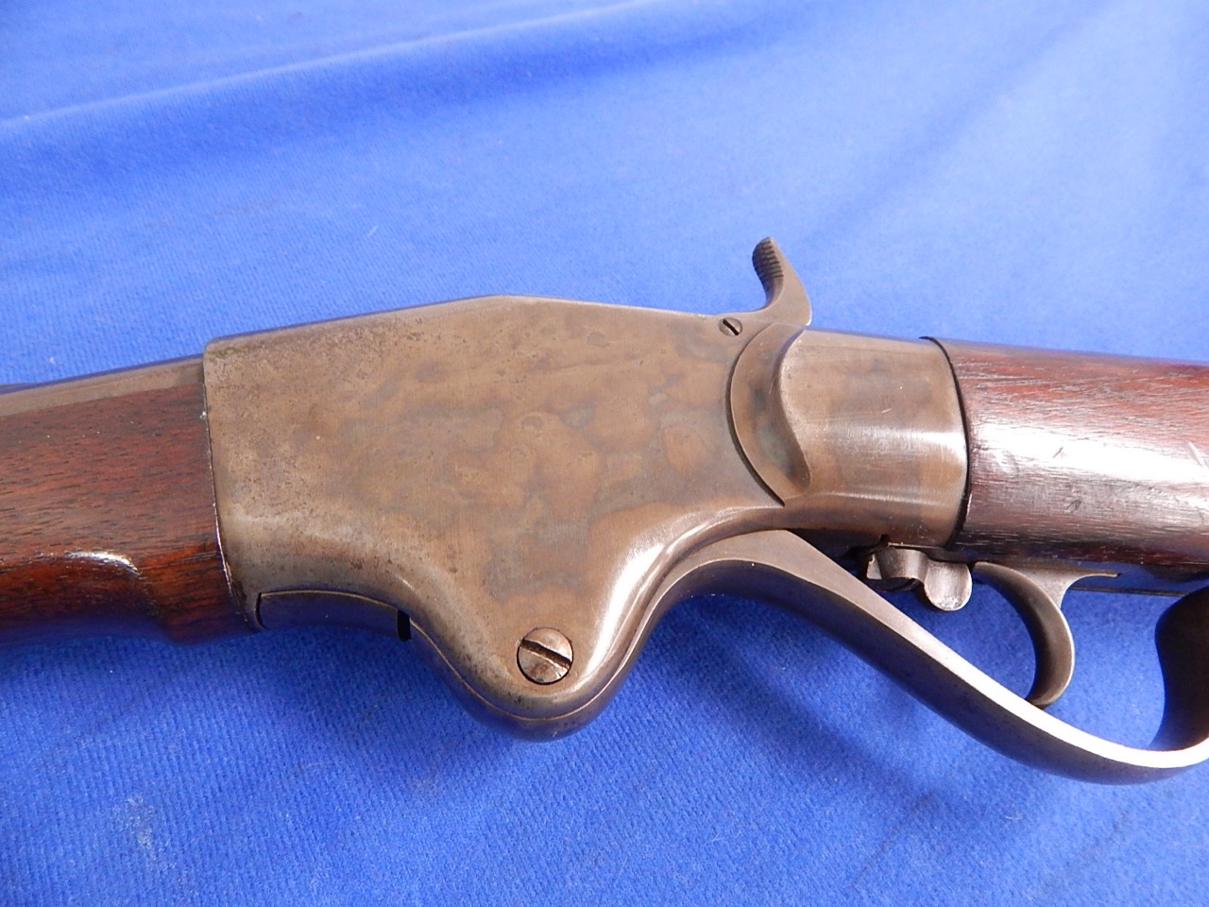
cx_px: 604
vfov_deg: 61.1
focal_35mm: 22
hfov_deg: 76.4
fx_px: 768
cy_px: 454
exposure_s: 1/13
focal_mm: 4
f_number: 3
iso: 400
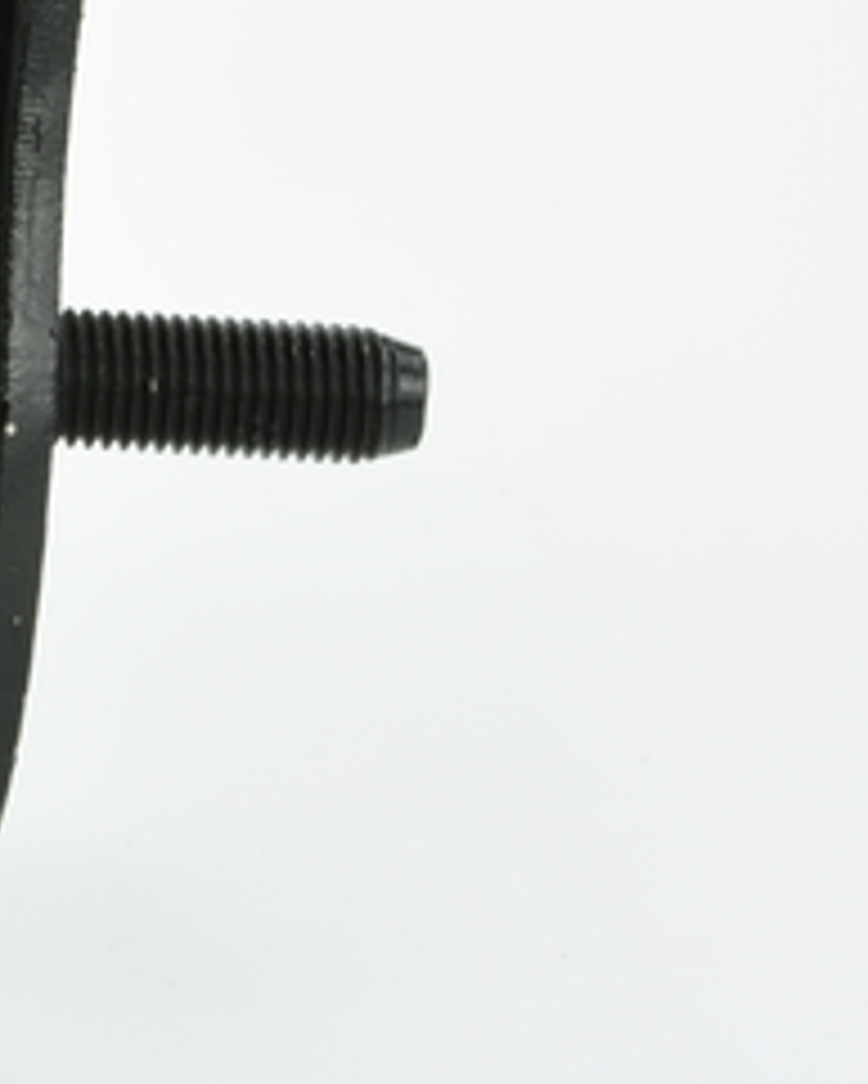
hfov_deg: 8.9
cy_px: 261
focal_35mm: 168
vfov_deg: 11.4
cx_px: -589
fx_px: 5391
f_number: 36
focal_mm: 60
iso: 64
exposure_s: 1/2
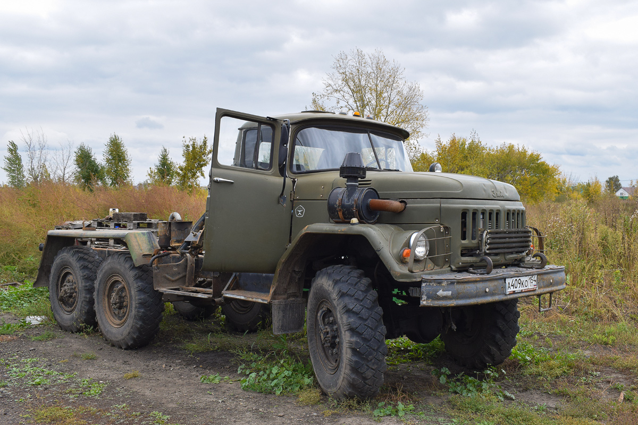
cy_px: 212
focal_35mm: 34
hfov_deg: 55.1
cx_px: 319
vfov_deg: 38.4
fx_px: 611
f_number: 7.1
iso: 400
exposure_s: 1/200
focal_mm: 23
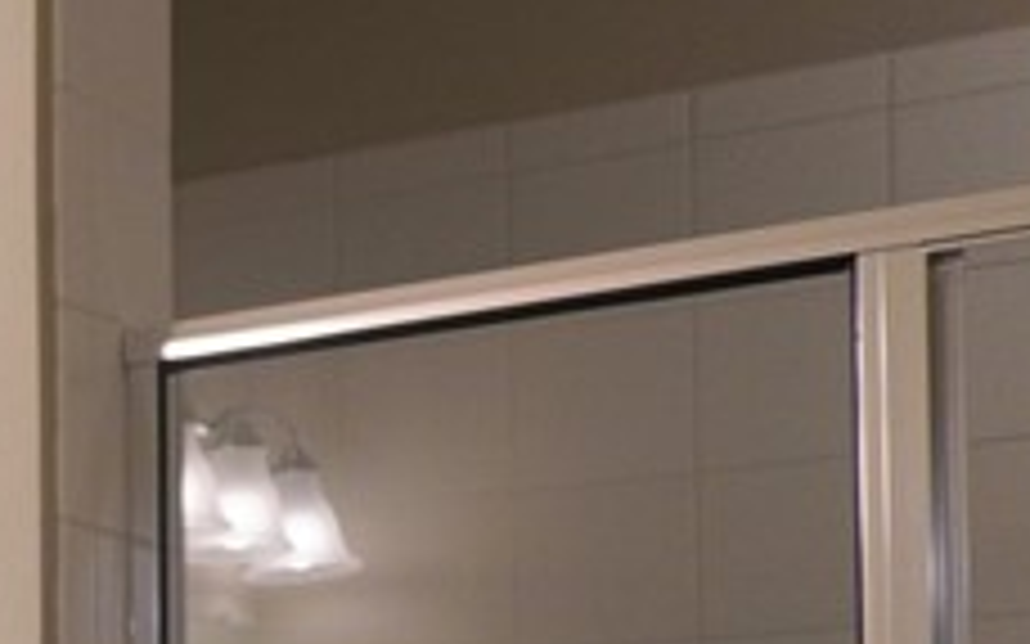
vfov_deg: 10.9
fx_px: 3255
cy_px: 968
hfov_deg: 13.6
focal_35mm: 116
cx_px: -1363
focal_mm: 16
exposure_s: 1/160
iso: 640
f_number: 4
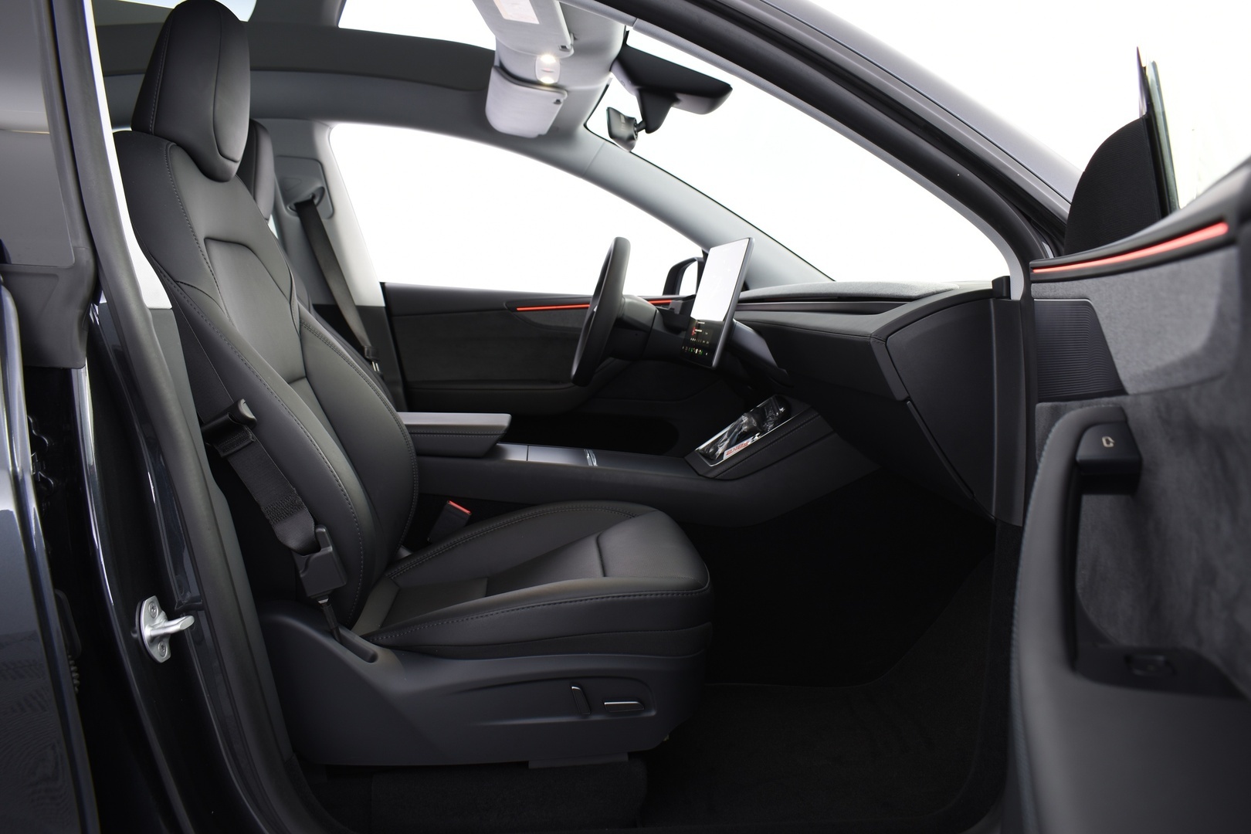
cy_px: 417
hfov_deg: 67.4
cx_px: 626
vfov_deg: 47.9
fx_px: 938
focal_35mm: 27
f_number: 5.6
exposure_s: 2
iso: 100
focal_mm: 18
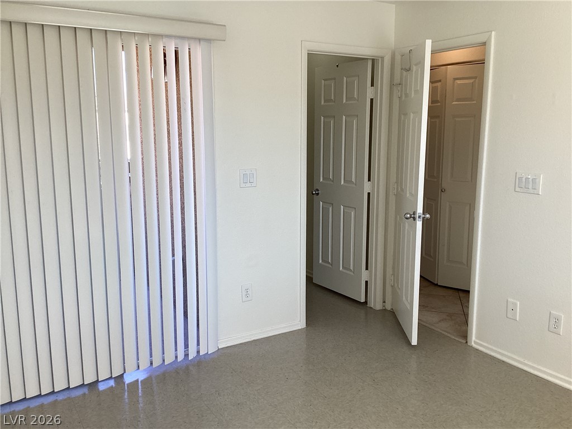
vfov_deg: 45.4
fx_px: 512
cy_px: 214
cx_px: 286
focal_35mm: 31
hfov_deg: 58.4
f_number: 2.4
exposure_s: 1/100
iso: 40
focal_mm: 3.3
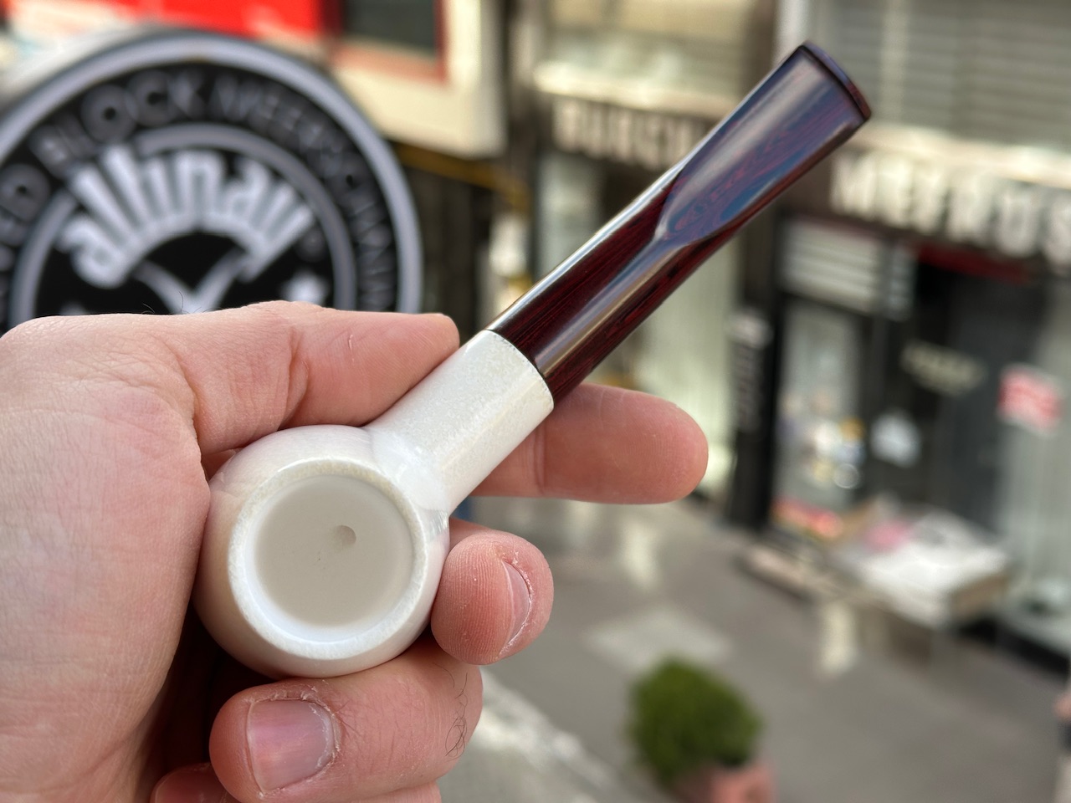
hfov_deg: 39.7
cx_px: 536
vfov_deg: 30.3
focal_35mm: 48
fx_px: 1485
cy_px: 402
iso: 64
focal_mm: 6.86
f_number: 1.78
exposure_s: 1/594
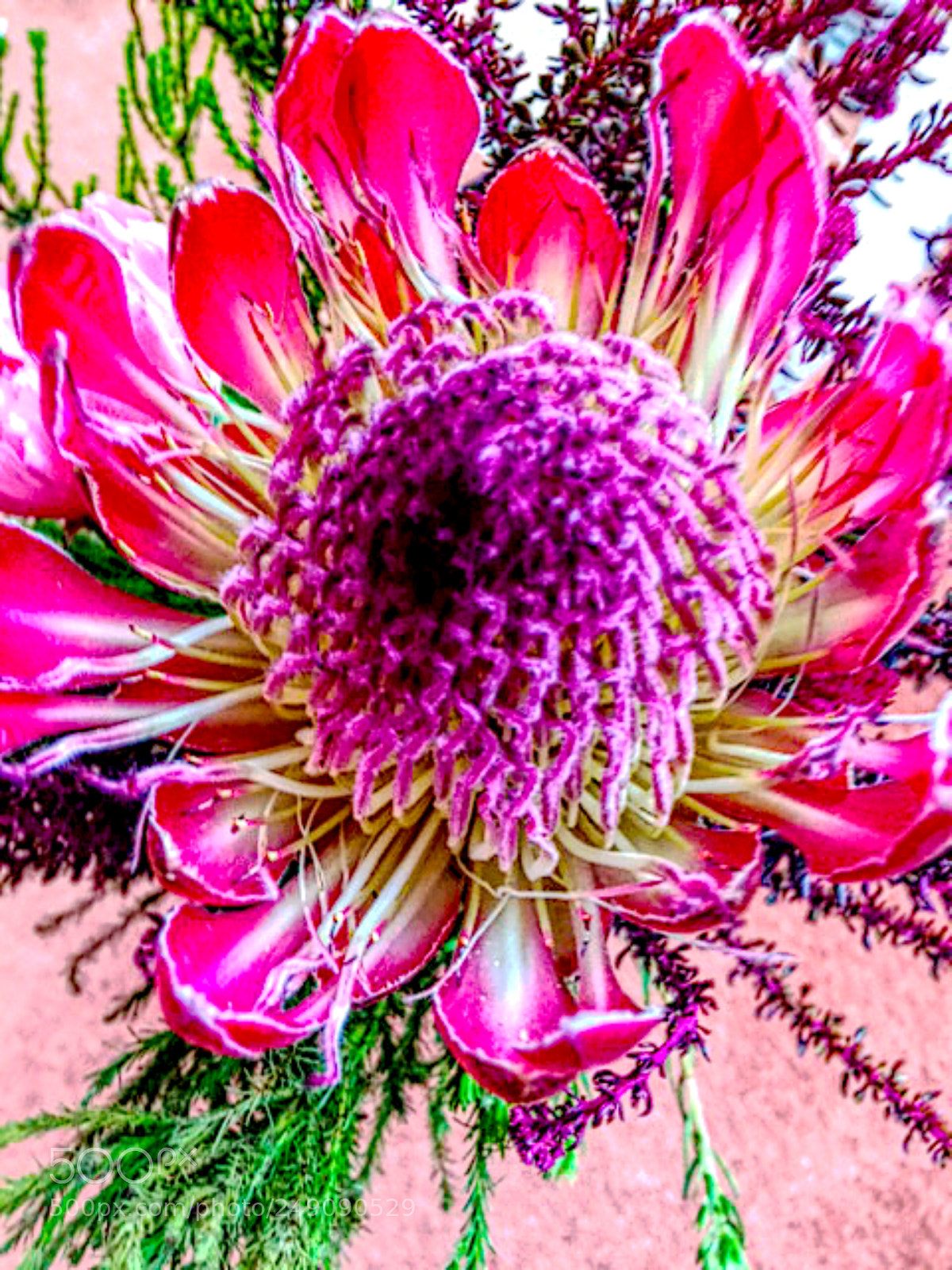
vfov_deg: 61.7
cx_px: 476
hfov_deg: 48.2
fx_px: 1063
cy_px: 635
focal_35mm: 29
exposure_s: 1/33
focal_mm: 4.2
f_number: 2.2
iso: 100
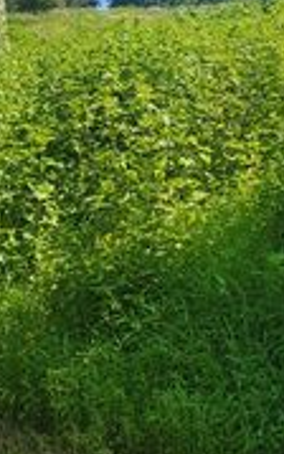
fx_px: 879
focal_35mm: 71
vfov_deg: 28.4
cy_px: 100
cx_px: 292
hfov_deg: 17.9
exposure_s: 1/481
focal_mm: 6.7
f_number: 1.8
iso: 16
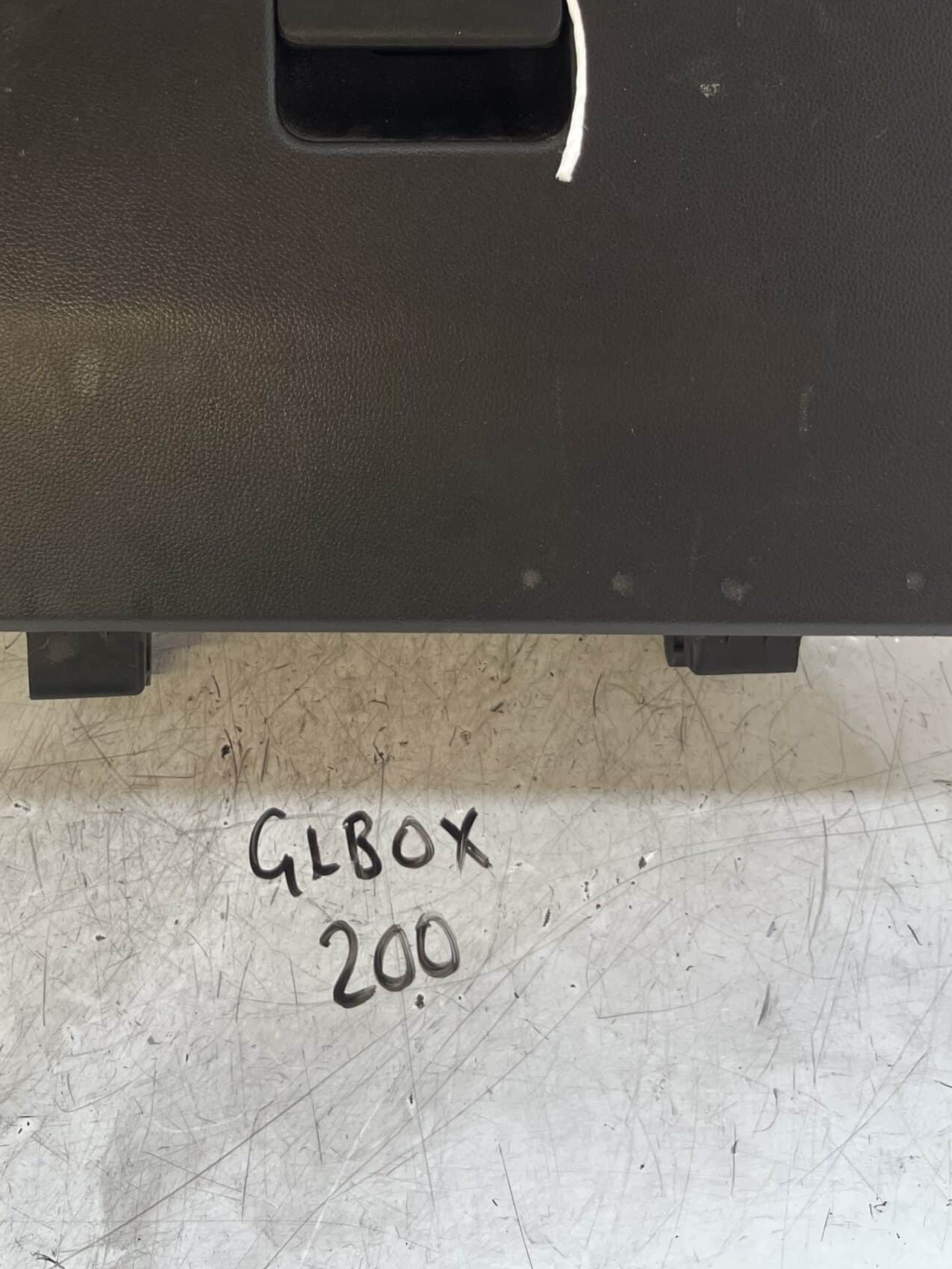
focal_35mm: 39
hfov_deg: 36.7
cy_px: 354
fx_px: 1430
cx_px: 394
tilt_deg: -59.9
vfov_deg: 46.5
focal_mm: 5.1
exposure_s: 1/119
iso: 125
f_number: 1.6
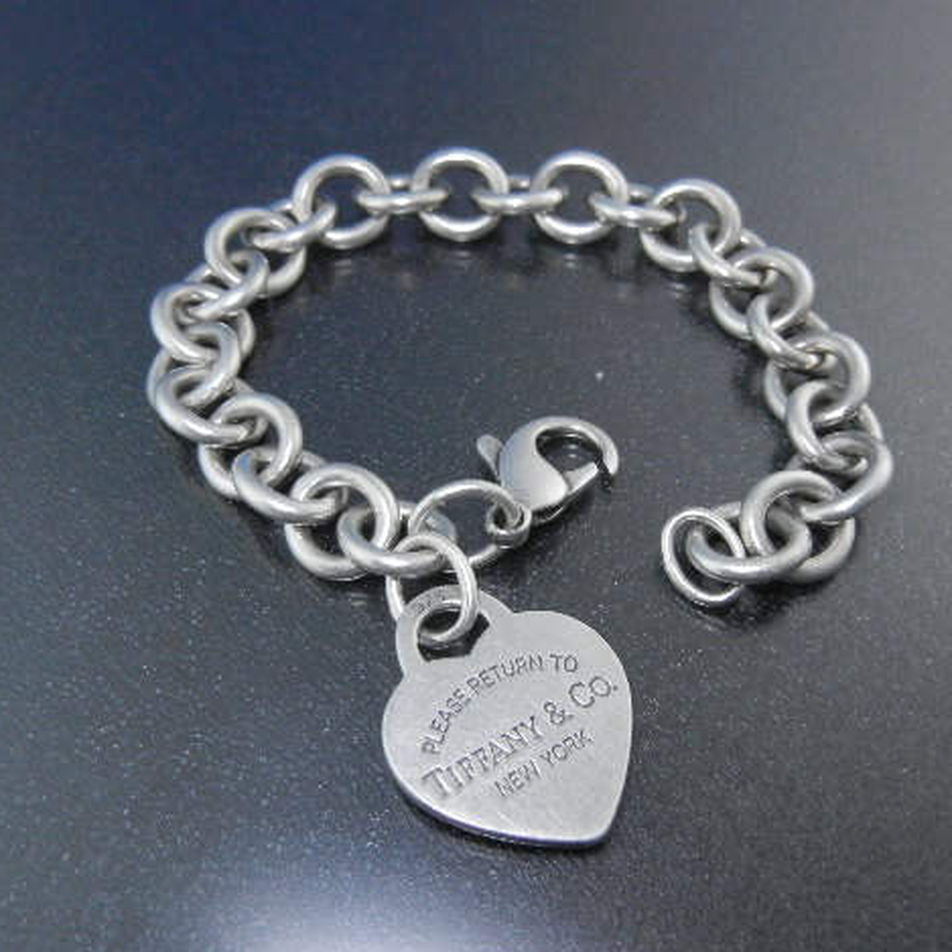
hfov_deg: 40.9
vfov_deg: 40.9
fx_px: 1276
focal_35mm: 41
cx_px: 514
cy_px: 471
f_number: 7.2
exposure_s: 1/30
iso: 670
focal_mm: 6.2
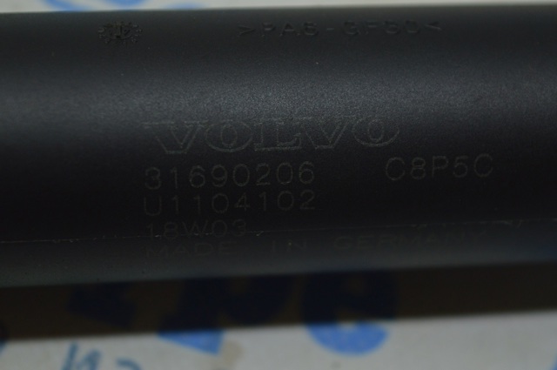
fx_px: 1275
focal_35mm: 82
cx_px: 278
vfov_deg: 16.5
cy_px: 185
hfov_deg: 24.6
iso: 400
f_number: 5.6
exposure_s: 1/50
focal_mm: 55
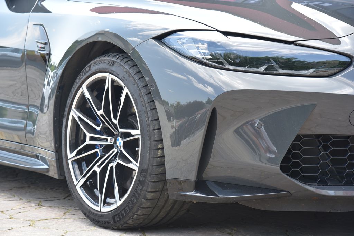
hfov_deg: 21.4
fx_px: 935
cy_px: 118
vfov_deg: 14.4
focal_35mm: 95
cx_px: 177
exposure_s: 1/160
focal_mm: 95
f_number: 6.3
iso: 500
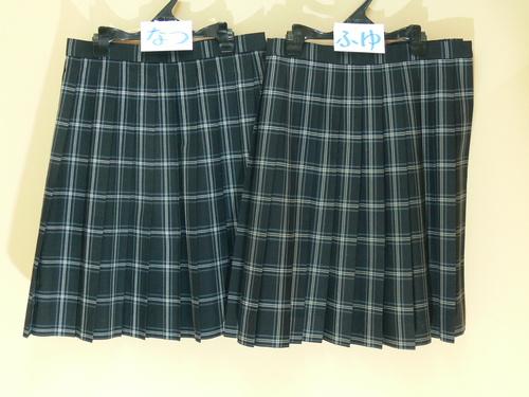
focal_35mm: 54
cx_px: 264
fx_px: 825
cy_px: 198
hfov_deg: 35.5
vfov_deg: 27.0
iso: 200
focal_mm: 10
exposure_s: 1/30
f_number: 3.2
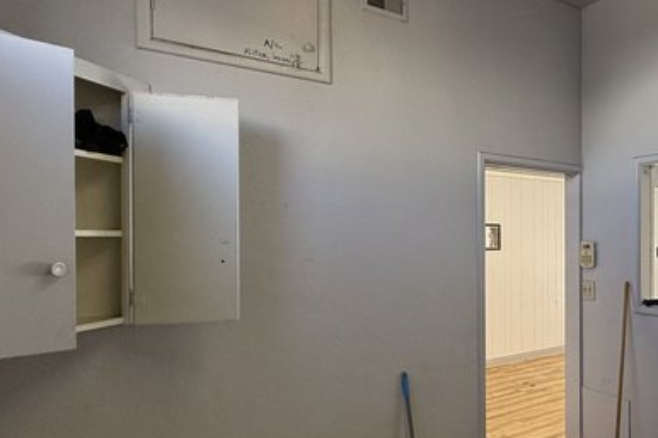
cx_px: 535
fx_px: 530
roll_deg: -0.2
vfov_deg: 44.9
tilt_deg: +0.9
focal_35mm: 29
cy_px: 240
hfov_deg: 58.3
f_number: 2.2
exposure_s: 1/120
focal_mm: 2.22
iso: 250
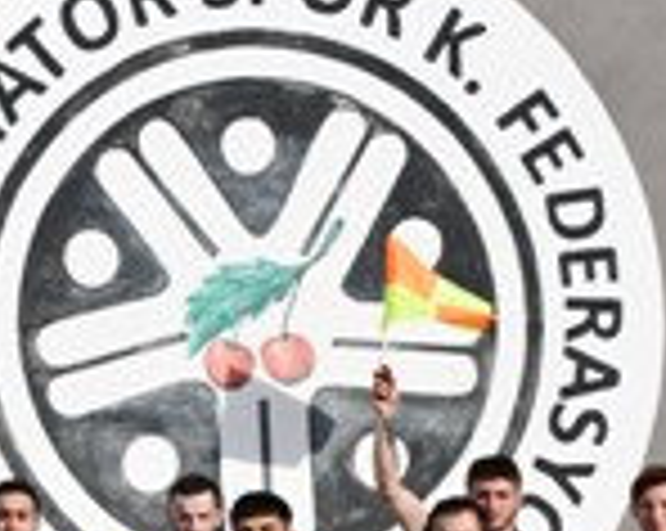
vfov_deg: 11.0
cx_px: -243
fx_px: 2717
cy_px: 619
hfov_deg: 13.4
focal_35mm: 138
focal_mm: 23
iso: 110
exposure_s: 1/250
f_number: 8
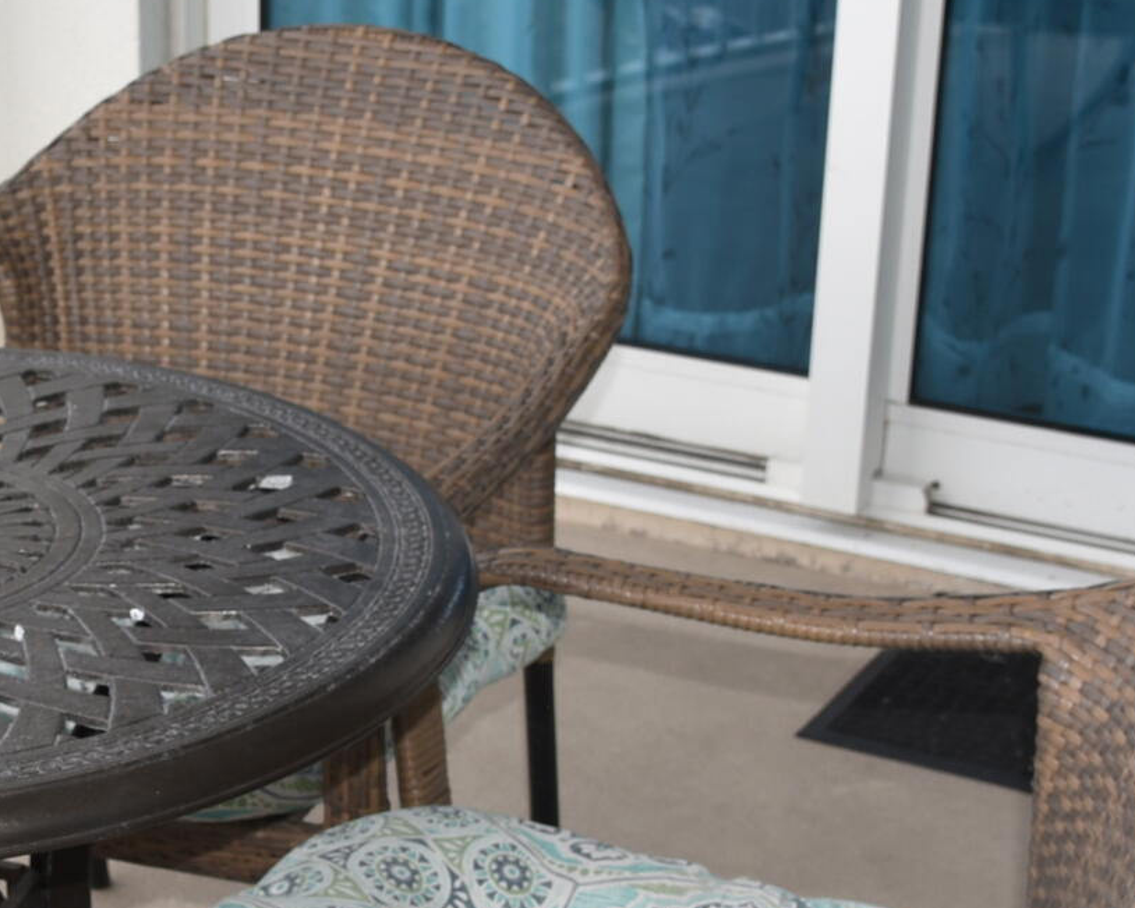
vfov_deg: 18.5
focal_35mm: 83
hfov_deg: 22.3
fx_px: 2788
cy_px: 573
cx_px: 35
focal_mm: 24
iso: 100
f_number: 6.3
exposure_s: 1/160
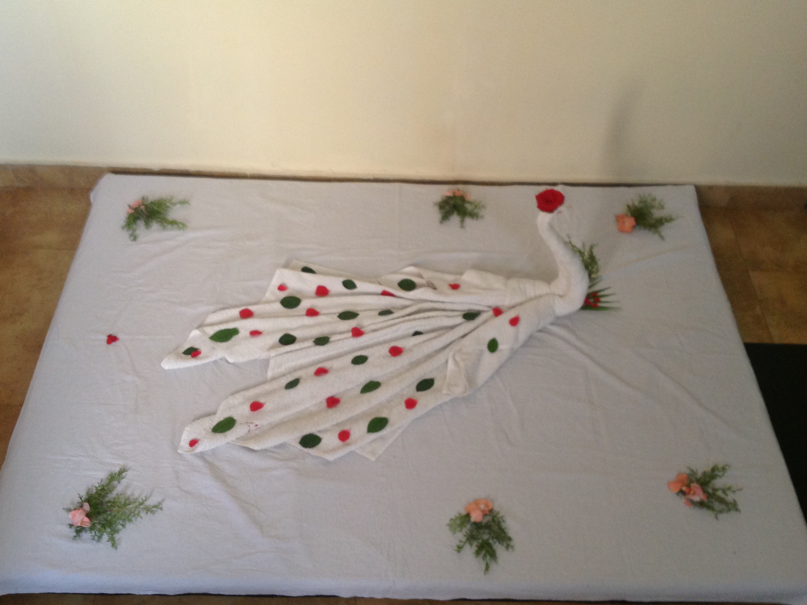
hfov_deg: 49.0
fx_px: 886
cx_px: 393
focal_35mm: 38
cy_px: 320
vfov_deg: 37.7
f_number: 2.4
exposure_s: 1/15
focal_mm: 4.28
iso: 125
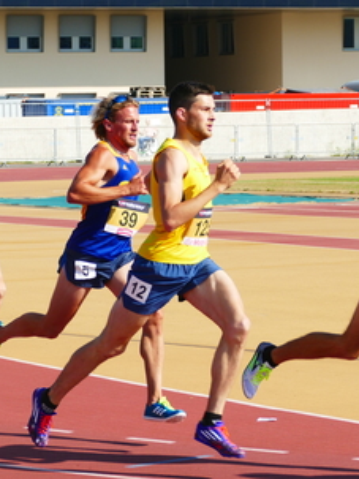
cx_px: 60
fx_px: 2892
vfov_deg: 9.5
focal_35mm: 209
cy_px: 234
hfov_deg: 7.1
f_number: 3.9
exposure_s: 1/1000
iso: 125
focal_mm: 44.41
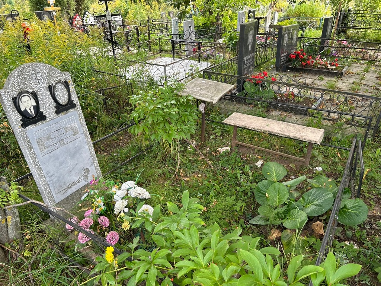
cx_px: 190
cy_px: 143
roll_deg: -0.4
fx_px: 286
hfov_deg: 67.3
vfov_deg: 53.1
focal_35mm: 26
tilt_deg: -21.9
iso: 32
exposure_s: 1/126
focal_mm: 5.7
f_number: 1.5
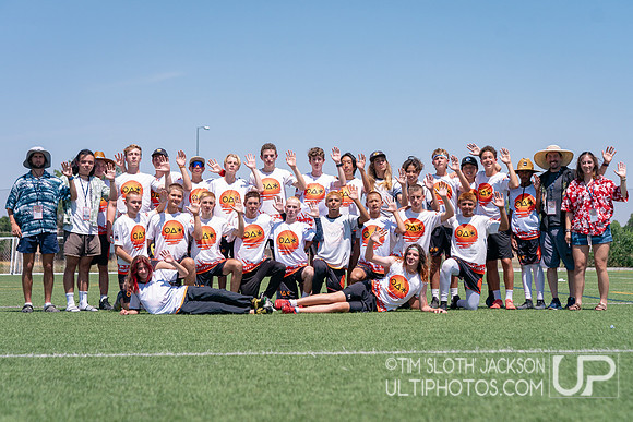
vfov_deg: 17.7
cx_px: 323
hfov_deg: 26.3
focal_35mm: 77
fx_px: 1354
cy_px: 208
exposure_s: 1/5000
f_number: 4.5
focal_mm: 73
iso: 640
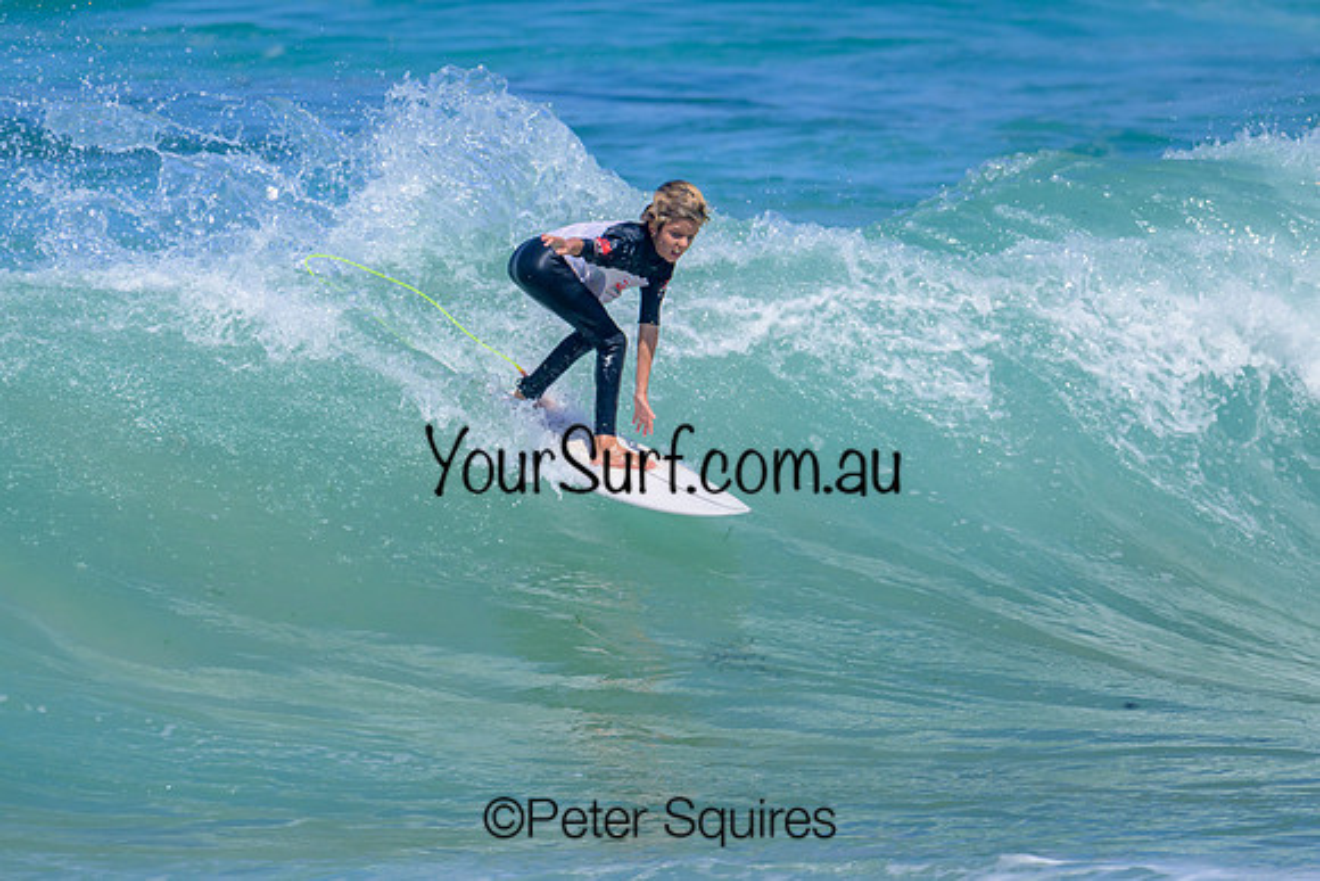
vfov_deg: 2.2
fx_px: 23442
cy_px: 425
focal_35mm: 639
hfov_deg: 3.2
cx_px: 678
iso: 720
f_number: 11
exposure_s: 1/2000
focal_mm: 470
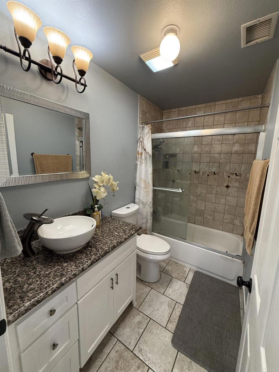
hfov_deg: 85.7
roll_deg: -2.2
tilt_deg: -9.2
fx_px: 150
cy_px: 186
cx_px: 140
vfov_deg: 102.1
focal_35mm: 14
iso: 250
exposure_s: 1/60
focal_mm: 2.22
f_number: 2.2
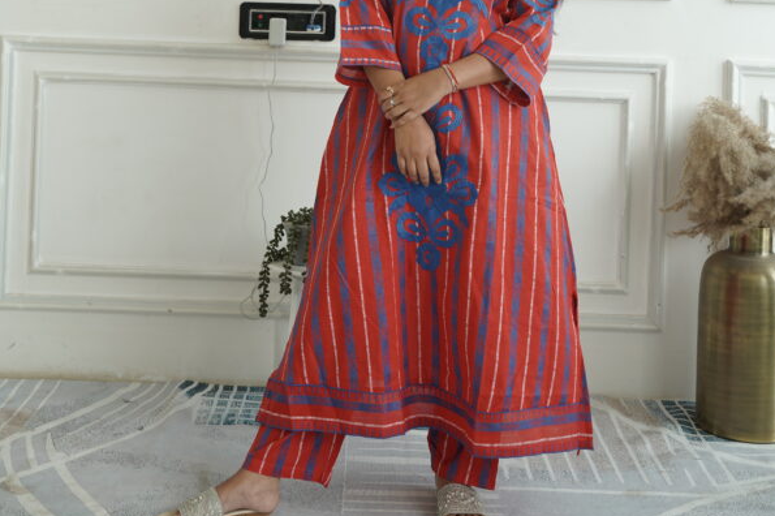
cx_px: 389
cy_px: -27
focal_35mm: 56
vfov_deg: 23.0
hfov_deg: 35.7
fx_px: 1205
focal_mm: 37
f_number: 5
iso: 160
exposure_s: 1/100
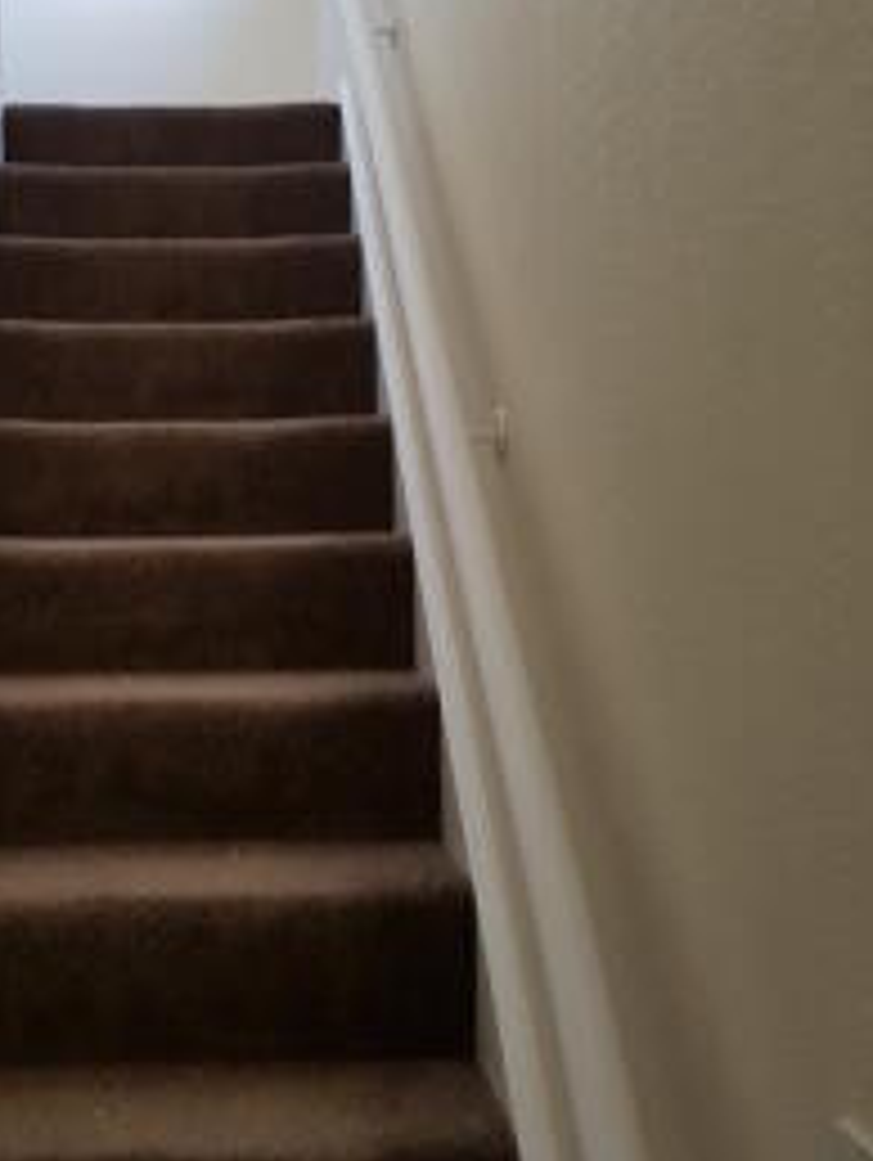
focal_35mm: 44
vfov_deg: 42.5
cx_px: 292
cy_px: 425
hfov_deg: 32.7
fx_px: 1477
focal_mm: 4.2
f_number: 1.7
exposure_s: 1/50
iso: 80
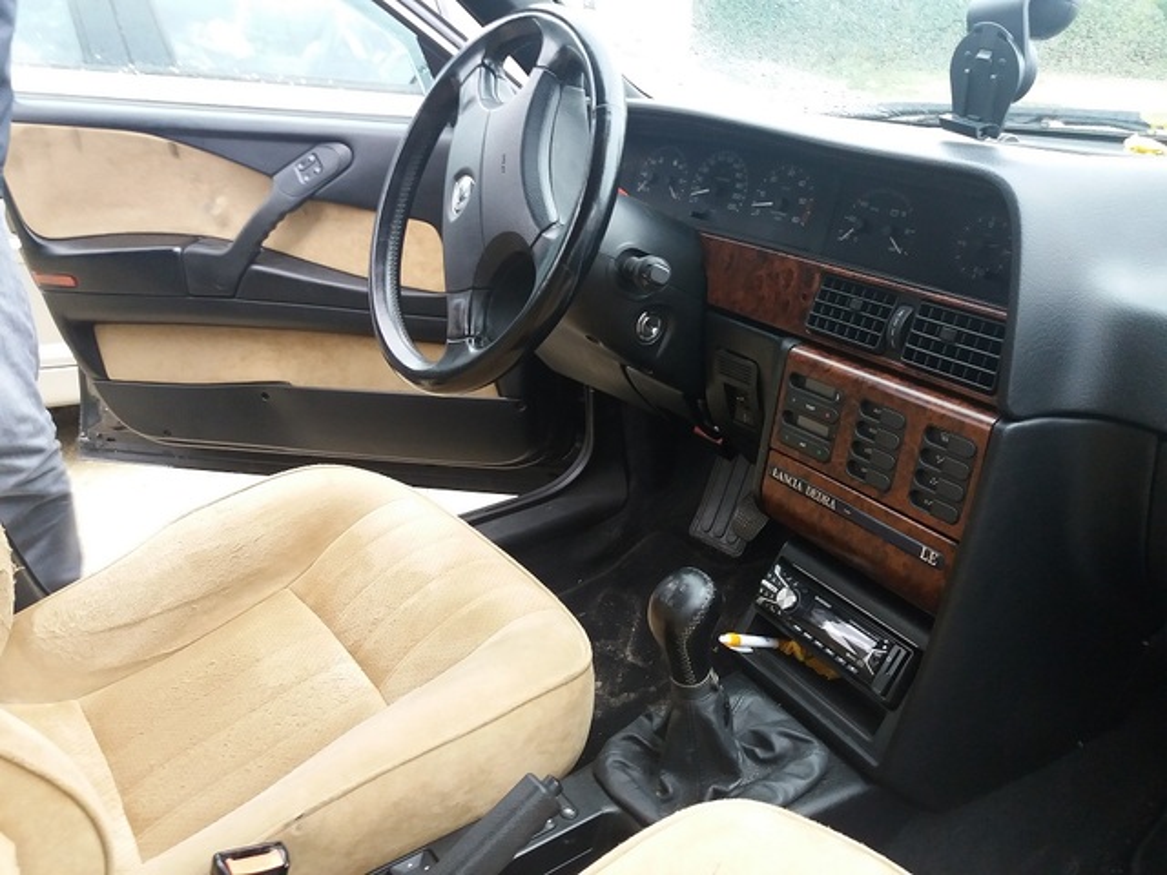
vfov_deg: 49.7
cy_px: 438
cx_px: 584
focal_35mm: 28
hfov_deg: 63.4
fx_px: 944
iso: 125
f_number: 1.9
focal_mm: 3.7
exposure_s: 1/33
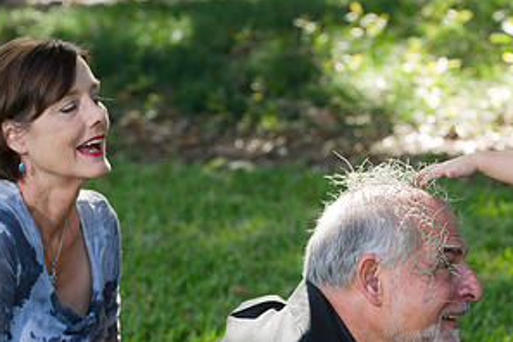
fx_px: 2921
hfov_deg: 10.0
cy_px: 304
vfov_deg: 6.7
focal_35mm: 205
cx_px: 342
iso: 250
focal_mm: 105
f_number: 4
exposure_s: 1/160
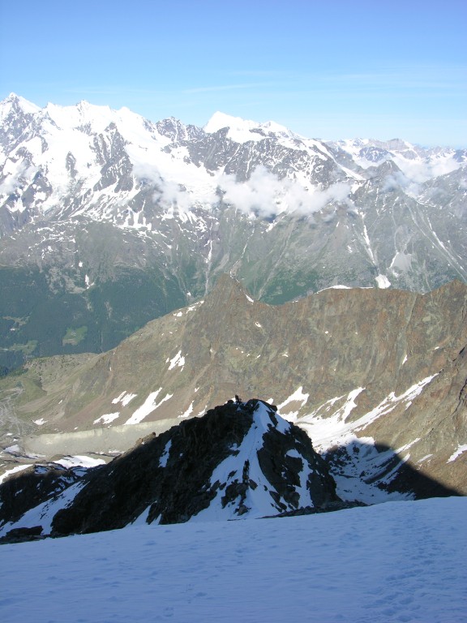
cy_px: 312
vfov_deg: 52.6
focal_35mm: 35
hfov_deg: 40.7
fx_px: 630
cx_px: 234
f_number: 6.3
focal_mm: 8.9
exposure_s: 1/210
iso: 50
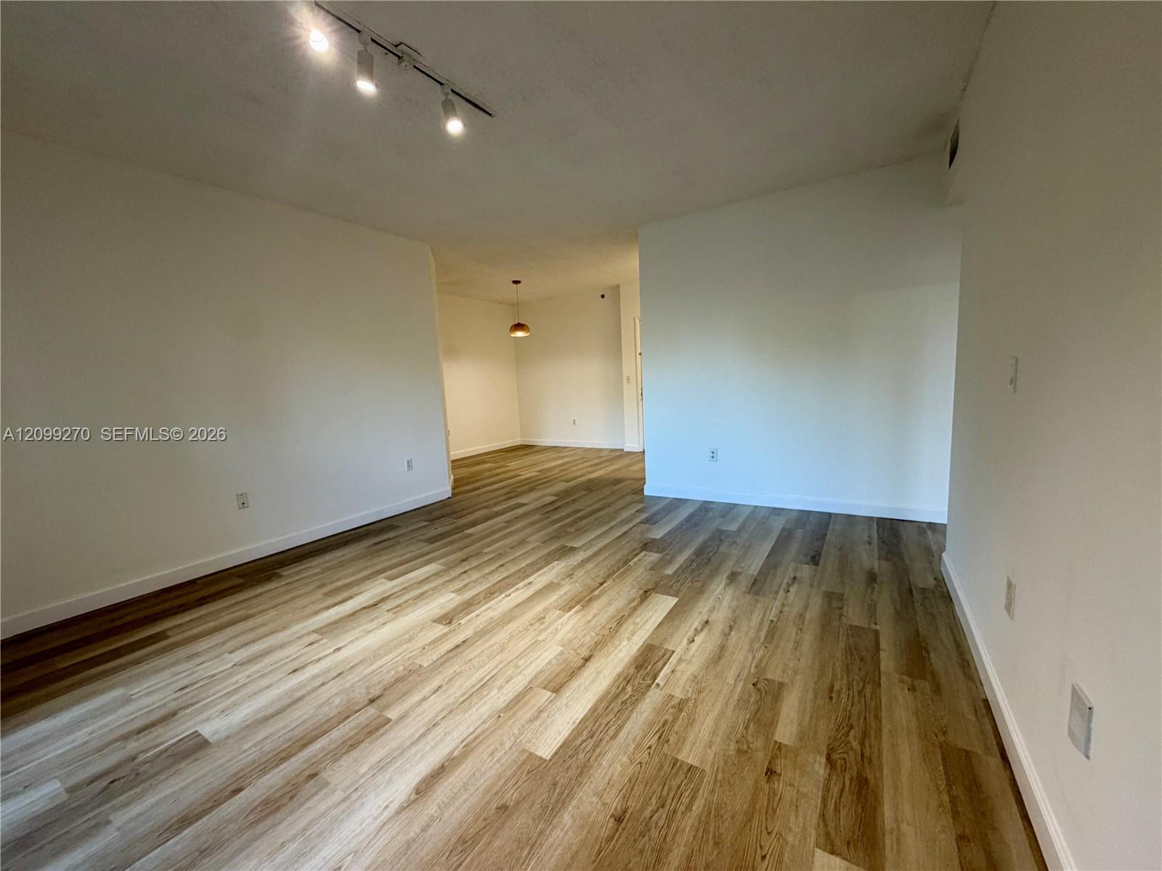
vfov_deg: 85.7
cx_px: 581
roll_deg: +3.0
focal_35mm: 14
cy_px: 436
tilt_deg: -6.5
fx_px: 470
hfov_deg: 102.1
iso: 200
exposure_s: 1/60
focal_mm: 2.22
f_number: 2.2
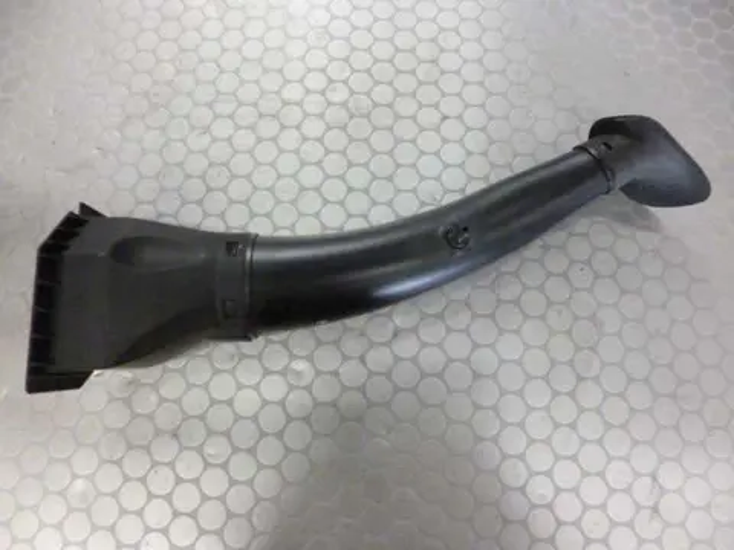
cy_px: 275
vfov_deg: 56.8
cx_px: 367
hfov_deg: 71.6
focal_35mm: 24
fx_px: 509
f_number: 2.5
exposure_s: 1/60
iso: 800
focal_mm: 4.3
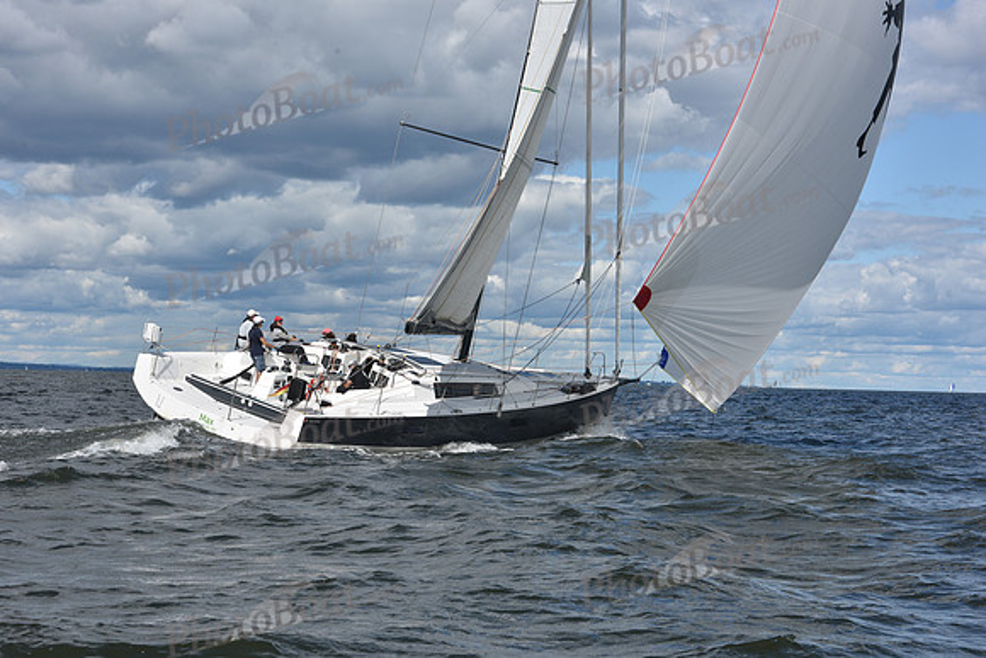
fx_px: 1918
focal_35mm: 70
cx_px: 493
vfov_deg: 19.5
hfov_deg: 28.8
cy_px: 329
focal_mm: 70
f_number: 13
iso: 250
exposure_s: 1/640
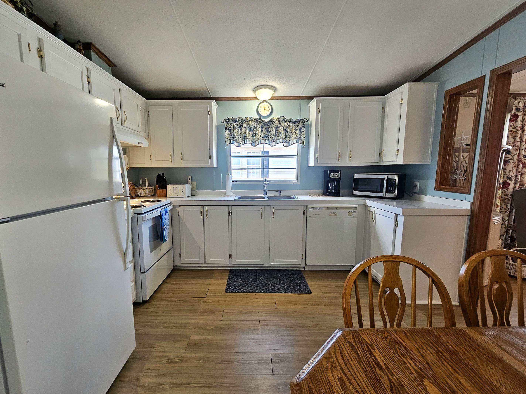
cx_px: 245
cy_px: 201
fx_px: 213
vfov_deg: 85.7
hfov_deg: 101.9
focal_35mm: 14
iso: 125
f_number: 2.2
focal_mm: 2.2
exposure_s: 1/60.2
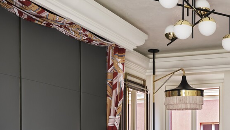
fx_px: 366
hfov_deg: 34.0
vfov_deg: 18.9
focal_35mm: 60
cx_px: 179
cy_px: 160
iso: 400
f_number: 16
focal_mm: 32
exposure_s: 1/13
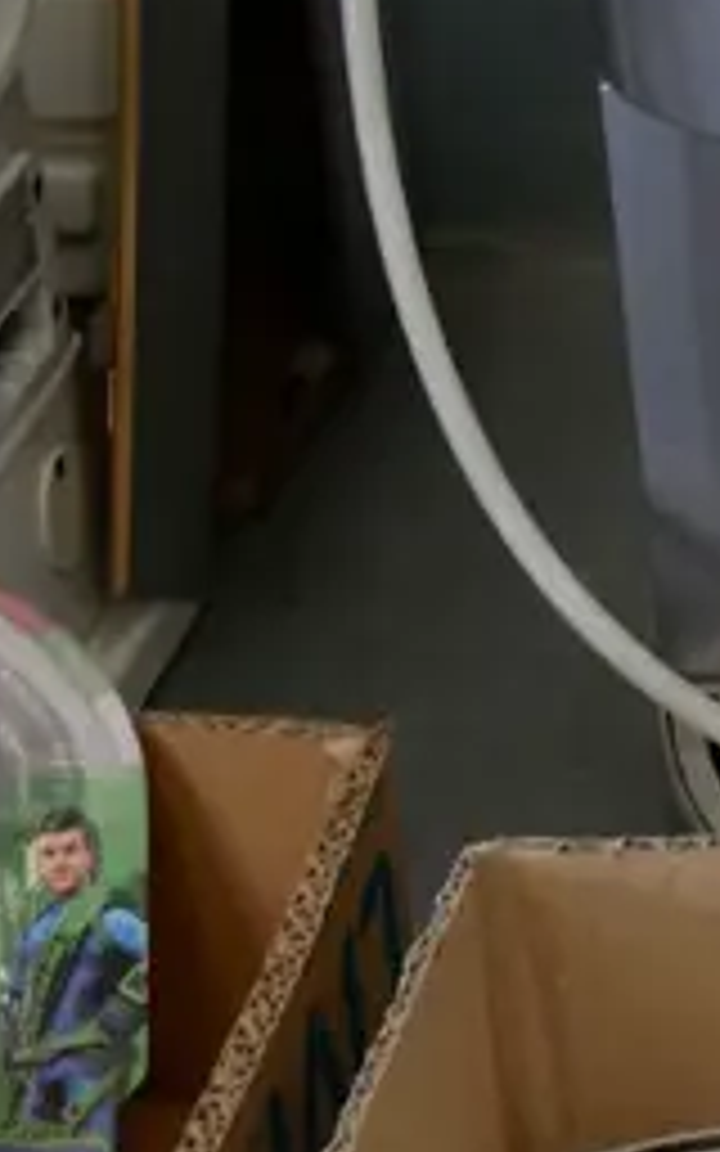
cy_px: 472
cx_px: 1346
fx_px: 3987
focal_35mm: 127
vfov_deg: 16.4
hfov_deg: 9.7
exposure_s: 1/60
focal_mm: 15
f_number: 4
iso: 640
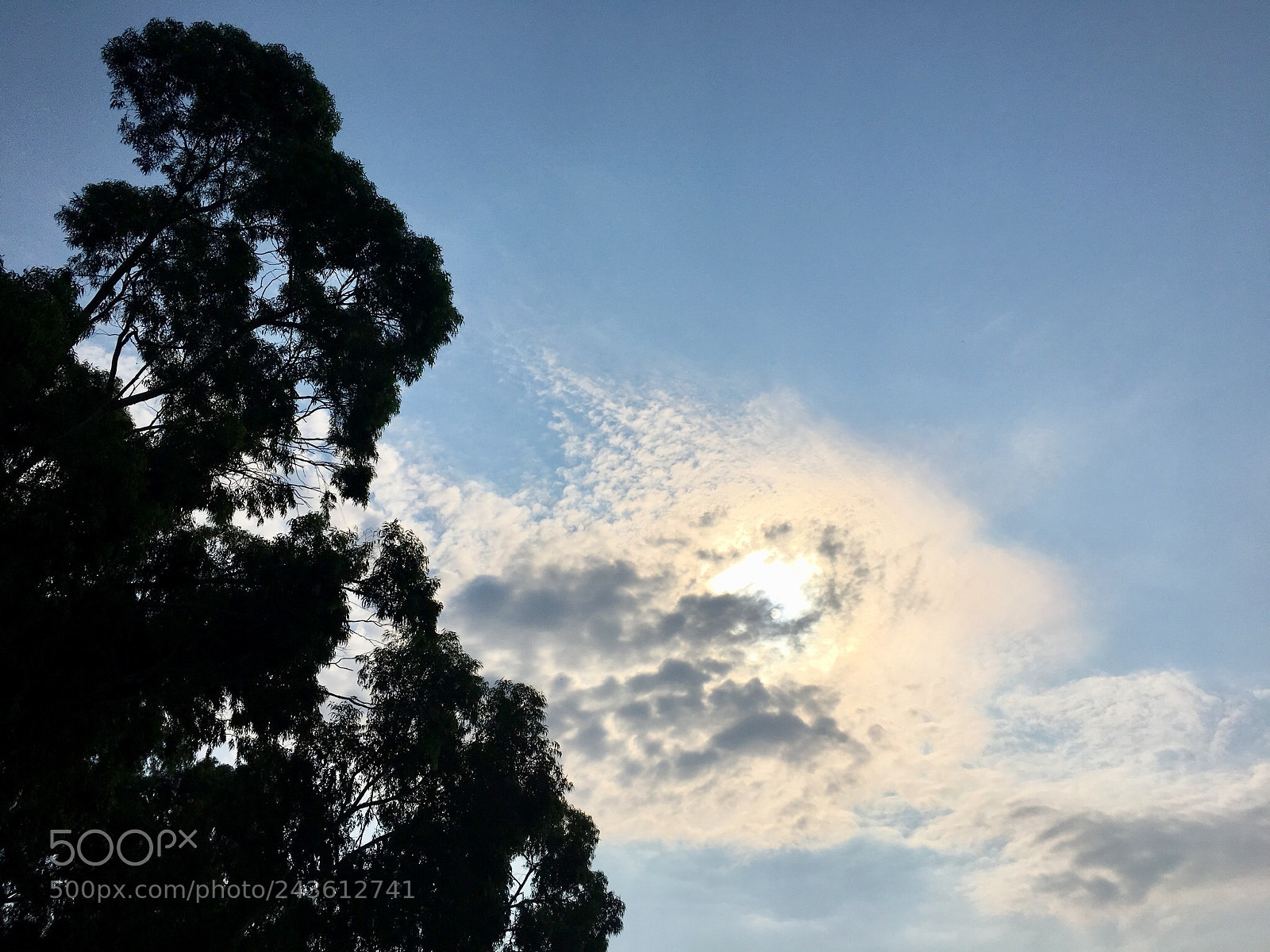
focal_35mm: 29
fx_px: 1064
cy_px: 476
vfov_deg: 48.2
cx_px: 635
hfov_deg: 61.7
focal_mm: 4.15
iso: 25
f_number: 2.2
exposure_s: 1/9615
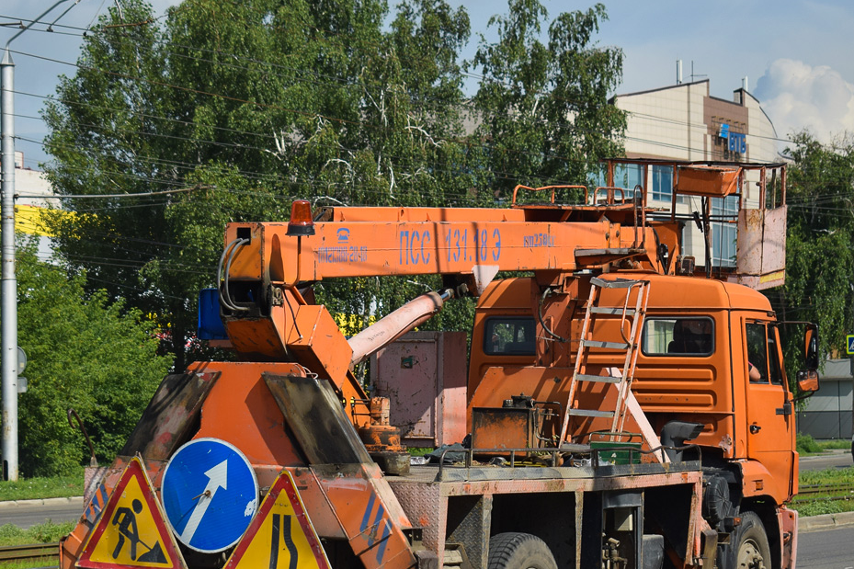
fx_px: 2206
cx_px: 449
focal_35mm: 93
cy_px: 366
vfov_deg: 14.7
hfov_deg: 21.9
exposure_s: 1/800
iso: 100
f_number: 5.6
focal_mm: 48
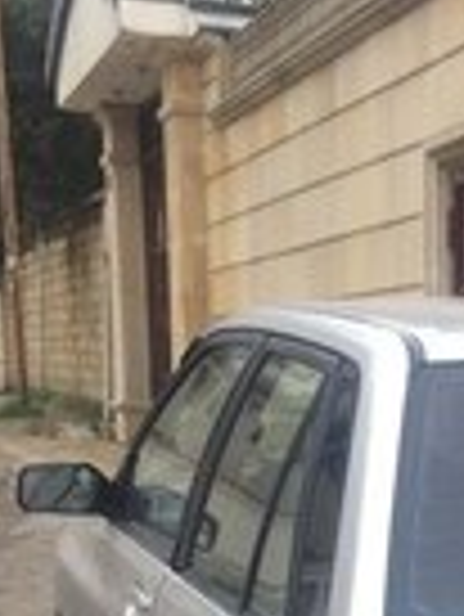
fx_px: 1874
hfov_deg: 13.6
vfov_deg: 17.1
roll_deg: -0.3
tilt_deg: -15.7
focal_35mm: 105
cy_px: 895
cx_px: 613
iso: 32
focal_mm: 4.15
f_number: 2.2
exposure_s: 1/189
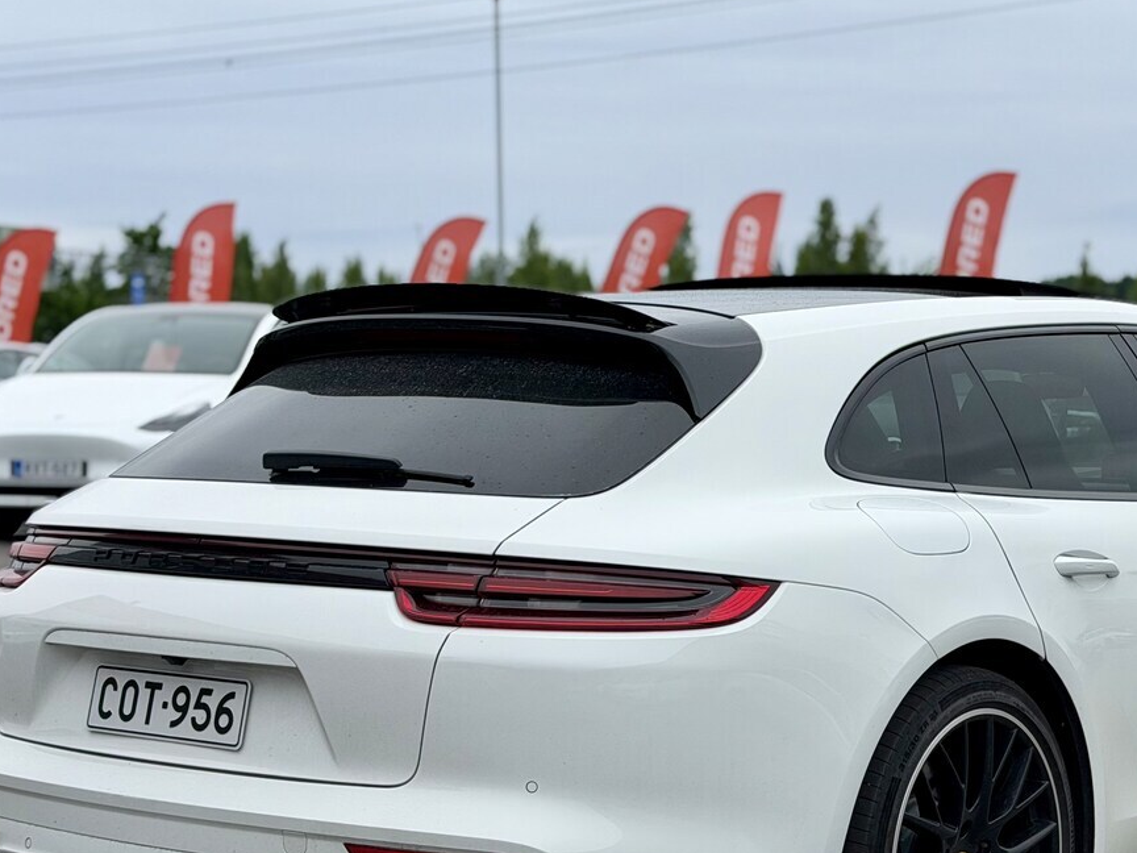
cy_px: 570
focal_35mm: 80
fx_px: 2628
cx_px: 772
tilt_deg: -4.8
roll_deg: +1.2
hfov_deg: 24.3
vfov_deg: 18.4
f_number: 1.78
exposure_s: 1/1377
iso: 64
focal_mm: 6.76
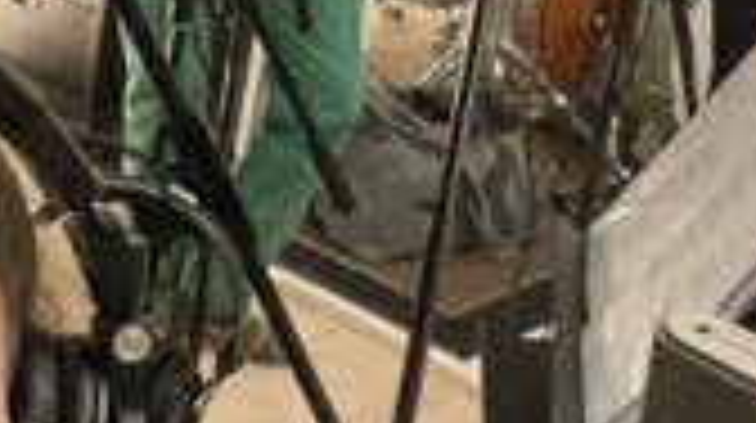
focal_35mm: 112
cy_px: -92
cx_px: 207
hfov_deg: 19.0
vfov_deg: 10.6
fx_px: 2242
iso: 640
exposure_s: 1/17
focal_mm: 2.71
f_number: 2.2
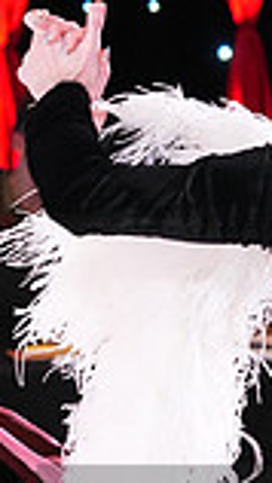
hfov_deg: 2.6
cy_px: 569
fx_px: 5879
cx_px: 460
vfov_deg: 4.7
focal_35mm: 459
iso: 8000
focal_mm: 119
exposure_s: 1/400
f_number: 4.5
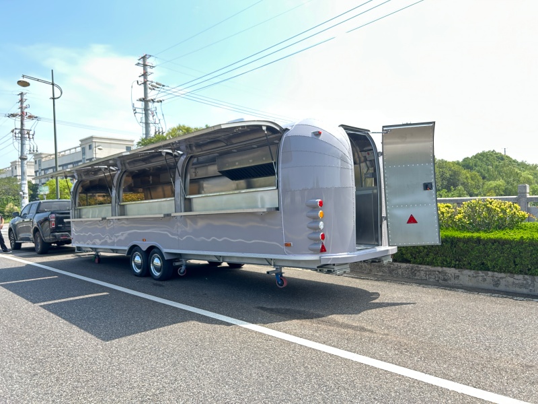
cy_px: 202
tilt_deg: +0.2
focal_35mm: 26
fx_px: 404
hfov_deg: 67.3
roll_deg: +2.5
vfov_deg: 53.1
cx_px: 269
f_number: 1.5
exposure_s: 1/509
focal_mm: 5.7
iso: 50
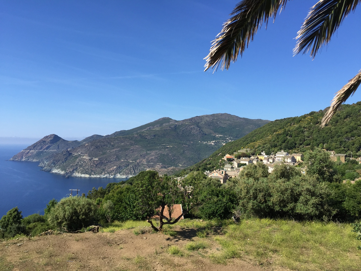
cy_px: 136
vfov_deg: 48.2
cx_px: 180
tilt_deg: +1.0
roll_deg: -1.9
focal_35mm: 29
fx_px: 302
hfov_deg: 61.7
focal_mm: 4.15
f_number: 2.2
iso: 32
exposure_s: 1/1721
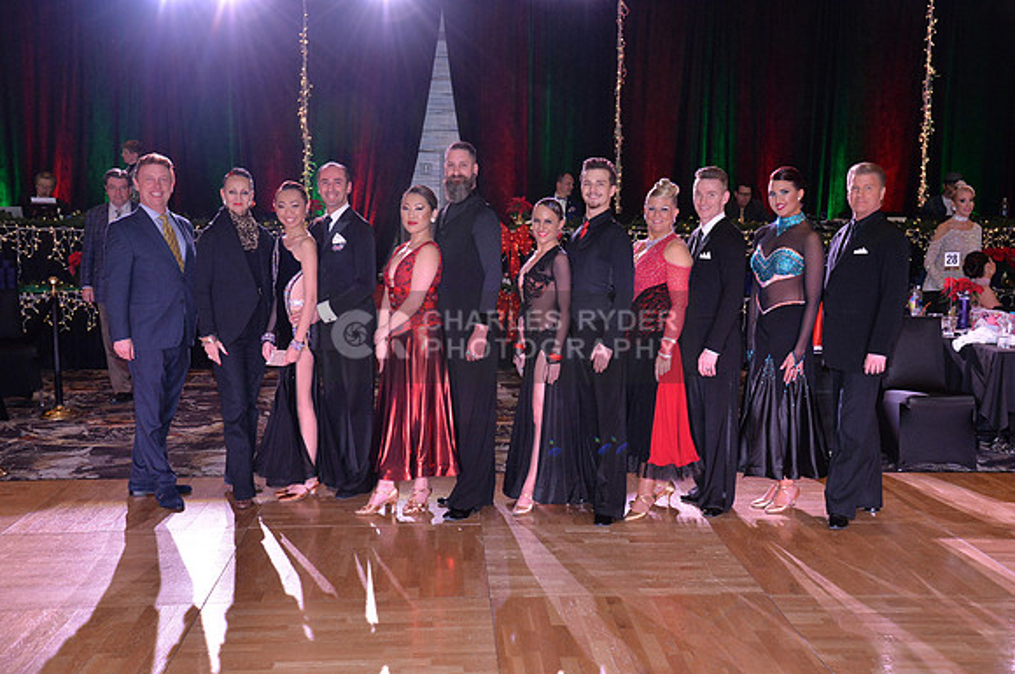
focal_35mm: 46
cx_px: 508
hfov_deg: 42.8
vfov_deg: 29.2
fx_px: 1295
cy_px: 337
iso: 2500
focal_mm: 46
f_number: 5.6
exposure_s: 1/250
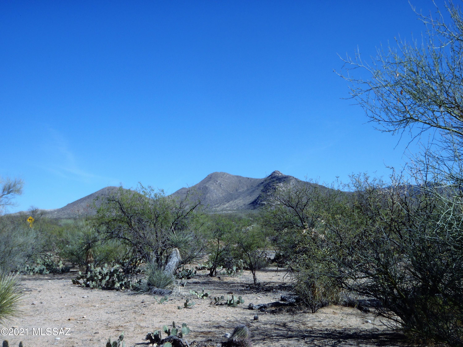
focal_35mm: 42
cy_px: 174
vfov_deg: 34.3
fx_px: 562
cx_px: 232
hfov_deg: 44.8
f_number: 5
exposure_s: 1/400
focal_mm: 7.57
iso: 64
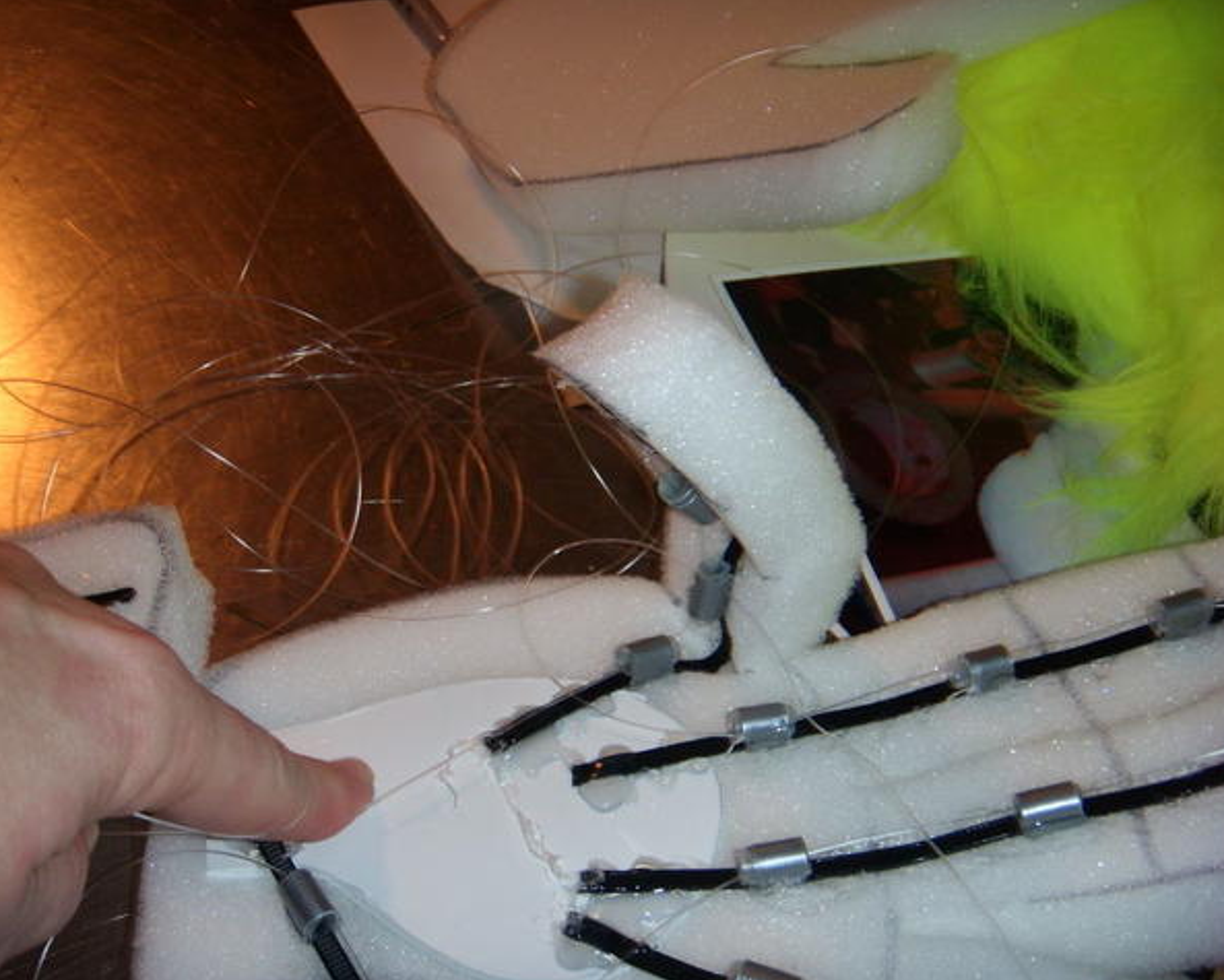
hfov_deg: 45.8
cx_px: 586
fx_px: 1450
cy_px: 489
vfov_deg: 37.4
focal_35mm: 40
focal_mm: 6.4
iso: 64
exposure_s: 1/60.2
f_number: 3.5
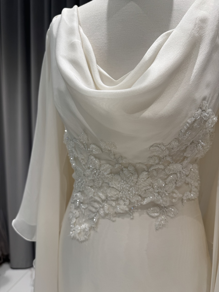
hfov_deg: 56.8
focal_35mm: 24
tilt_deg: -7.6
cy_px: 146
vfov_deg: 71.6
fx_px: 202
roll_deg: -0.7
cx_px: 110
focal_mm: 6.76
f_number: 1.78
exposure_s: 1/171
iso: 64
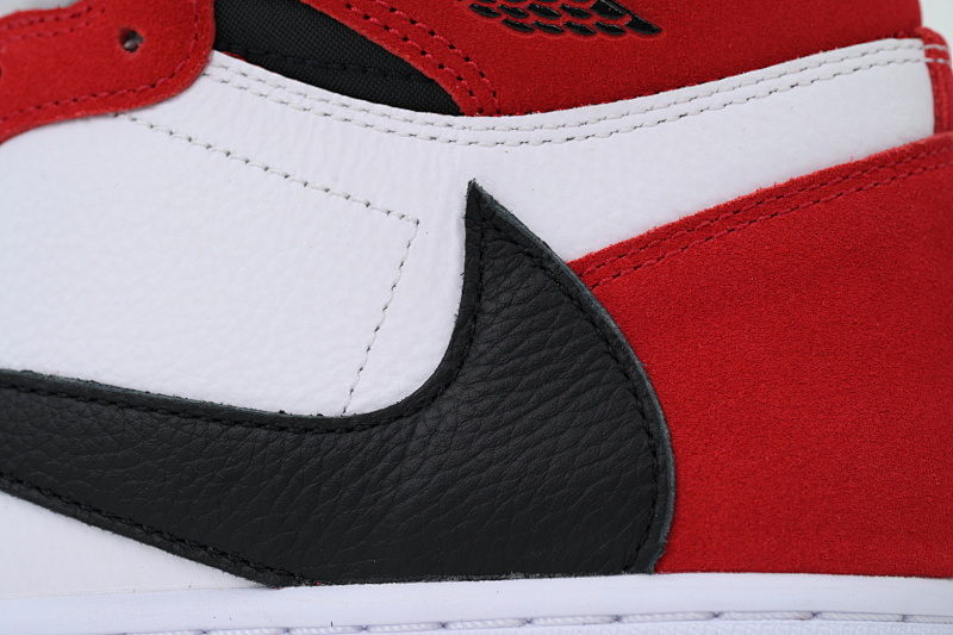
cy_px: 318
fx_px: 2117
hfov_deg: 25.4
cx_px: 476
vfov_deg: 17.1
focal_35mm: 80
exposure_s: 1/100
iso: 400
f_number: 11
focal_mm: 80
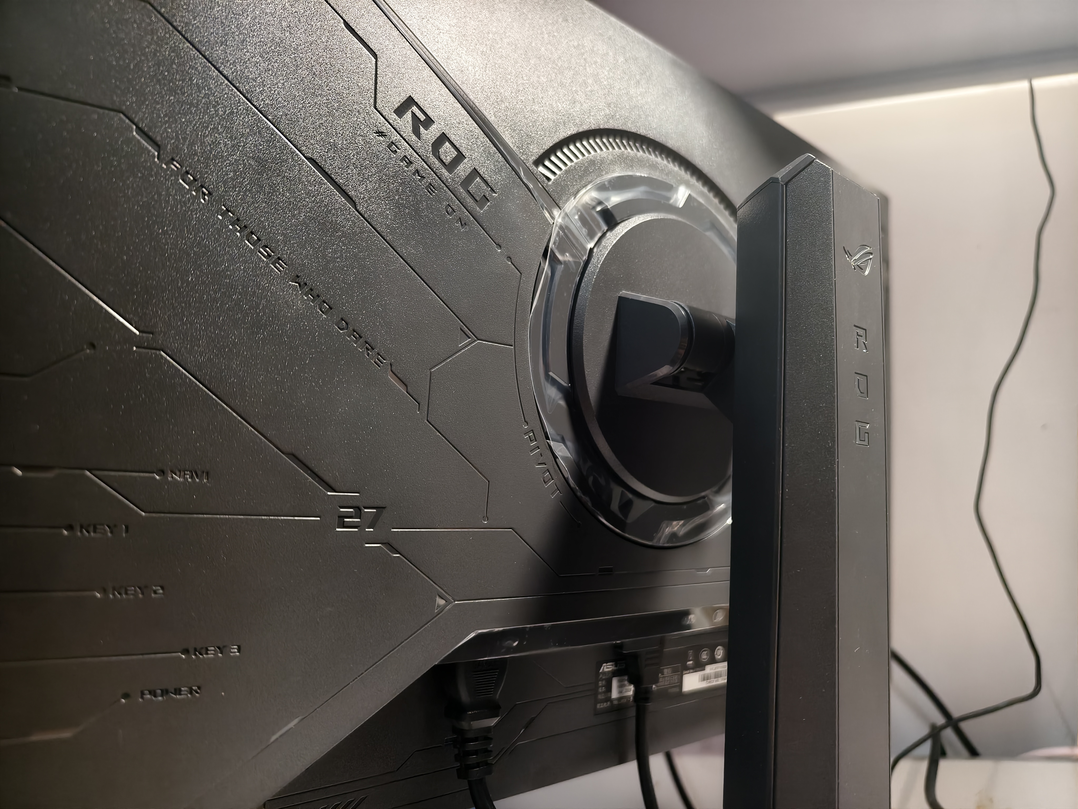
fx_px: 716
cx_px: 539
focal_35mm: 23
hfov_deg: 73.9
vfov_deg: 58.9
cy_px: 404
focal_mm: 8.67
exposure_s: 1/33.3
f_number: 1.75
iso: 490
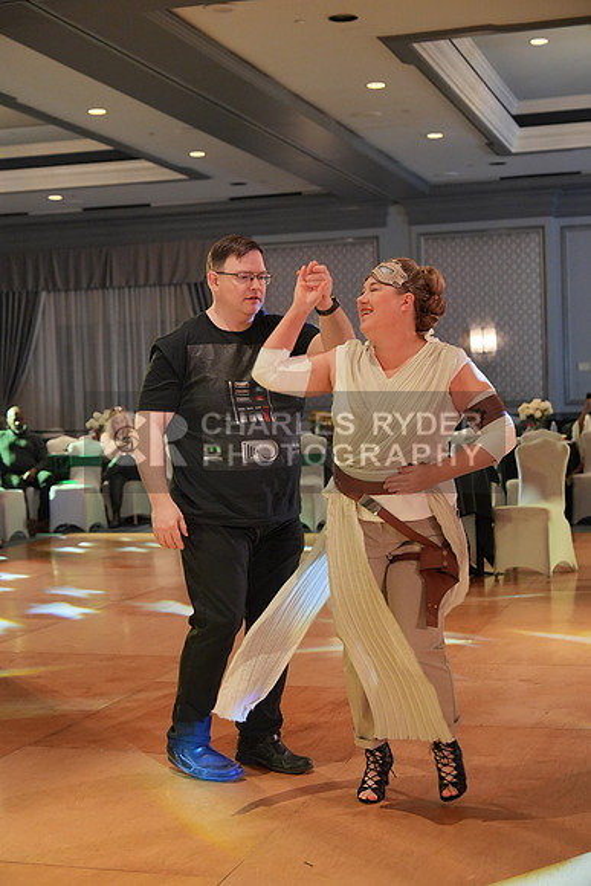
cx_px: 296
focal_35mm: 58
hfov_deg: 23.4
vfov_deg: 34.5
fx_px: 1427
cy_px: 443
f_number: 4
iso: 3200
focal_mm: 58
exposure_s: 1/200
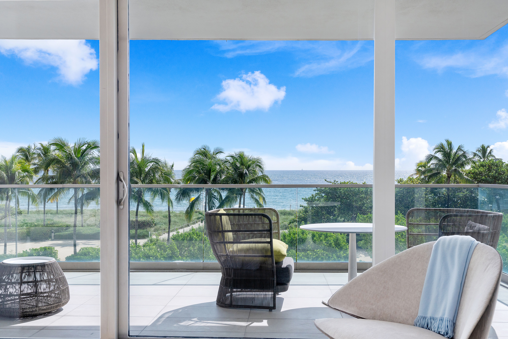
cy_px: 170
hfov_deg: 54.4
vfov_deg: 37.9
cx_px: 254
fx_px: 494
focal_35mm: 35
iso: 640
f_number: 8
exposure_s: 1/800
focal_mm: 35
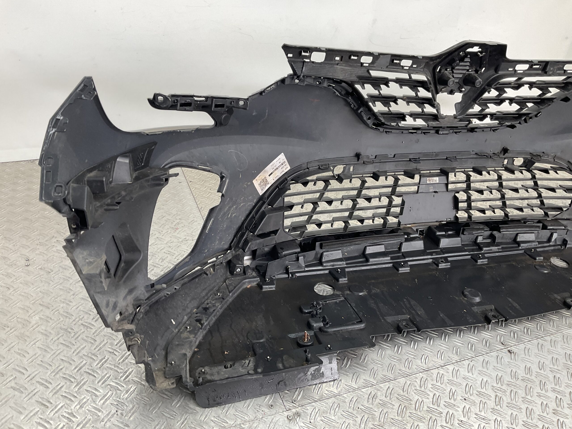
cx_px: 286
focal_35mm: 29
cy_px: 214
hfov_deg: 61.7
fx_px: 479
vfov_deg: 48.2
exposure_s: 1/120
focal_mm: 3
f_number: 1.8
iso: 40
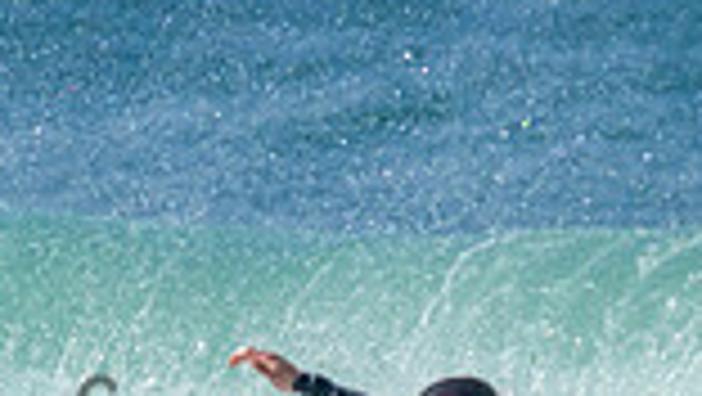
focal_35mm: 3113
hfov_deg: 0.7
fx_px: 57986
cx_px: 50
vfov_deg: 0.4
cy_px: 407
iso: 1400
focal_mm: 800
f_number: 11
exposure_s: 1/1600
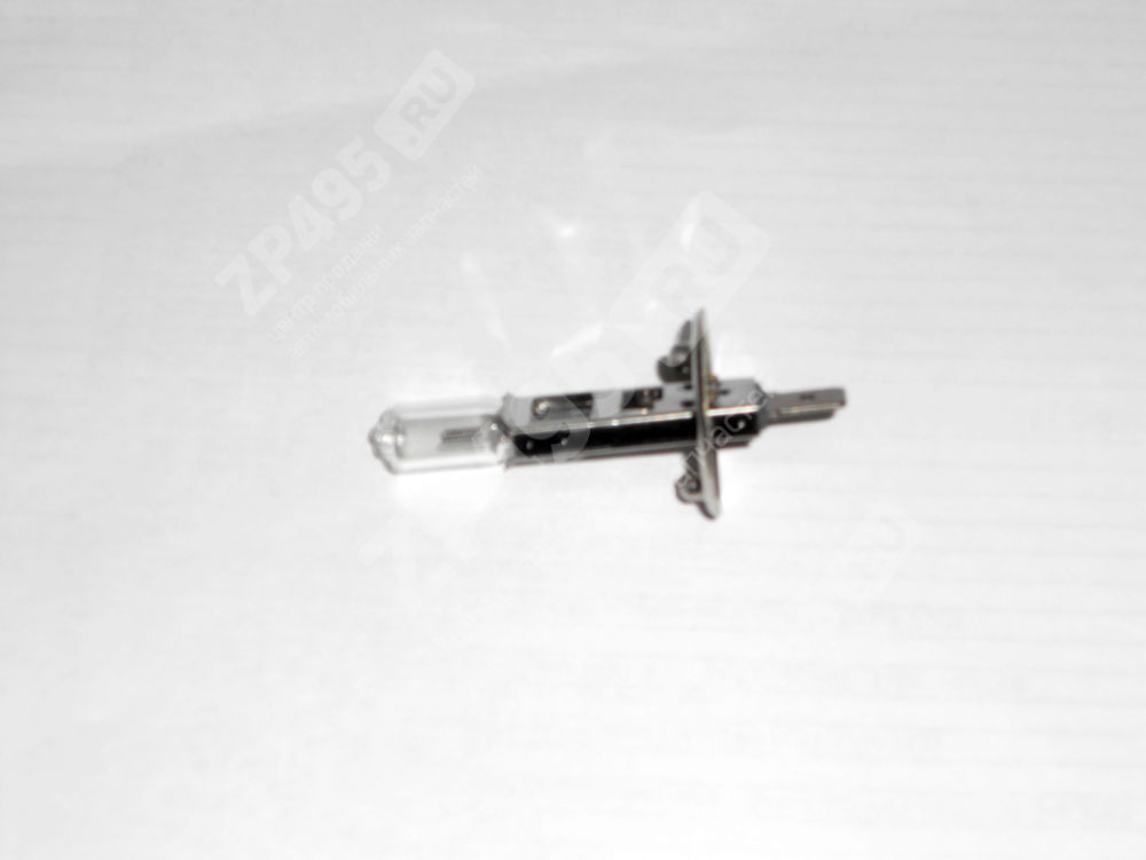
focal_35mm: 65
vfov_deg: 22.6
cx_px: 573
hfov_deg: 29.8
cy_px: 430
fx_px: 2152
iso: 80
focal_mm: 11.7
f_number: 5.3
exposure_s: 1/30
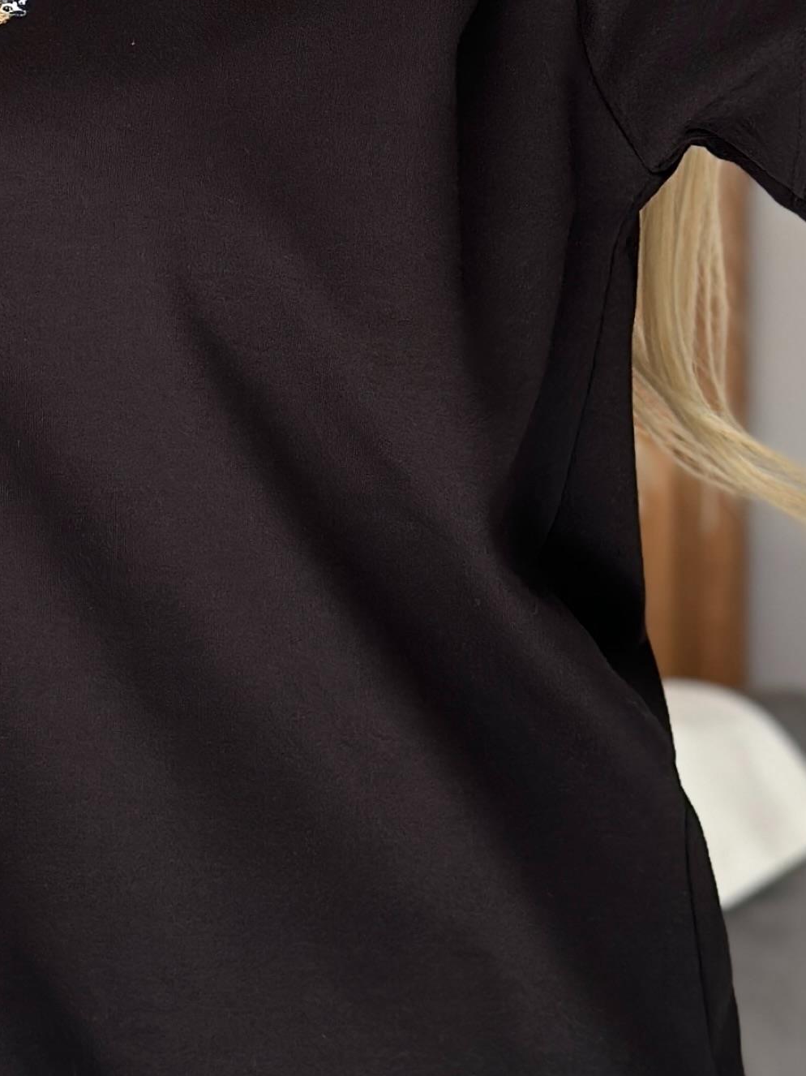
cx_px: 224
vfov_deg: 13.4
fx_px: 4534
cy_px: 182
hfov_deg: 10.1
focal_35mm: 146
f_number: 1.78
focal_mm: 6.86
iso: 64
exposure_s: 1/146
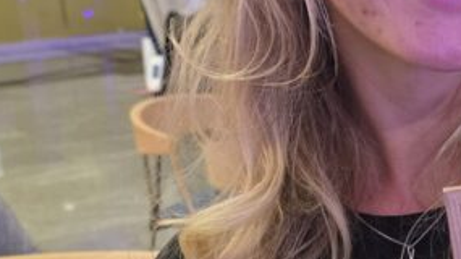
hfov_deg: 22.8
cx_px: 456
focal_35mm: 90
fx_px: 1100
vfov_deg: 13.4
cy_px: 167
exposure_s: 1/62.5
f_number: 1.7
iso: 800
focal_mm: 6.3
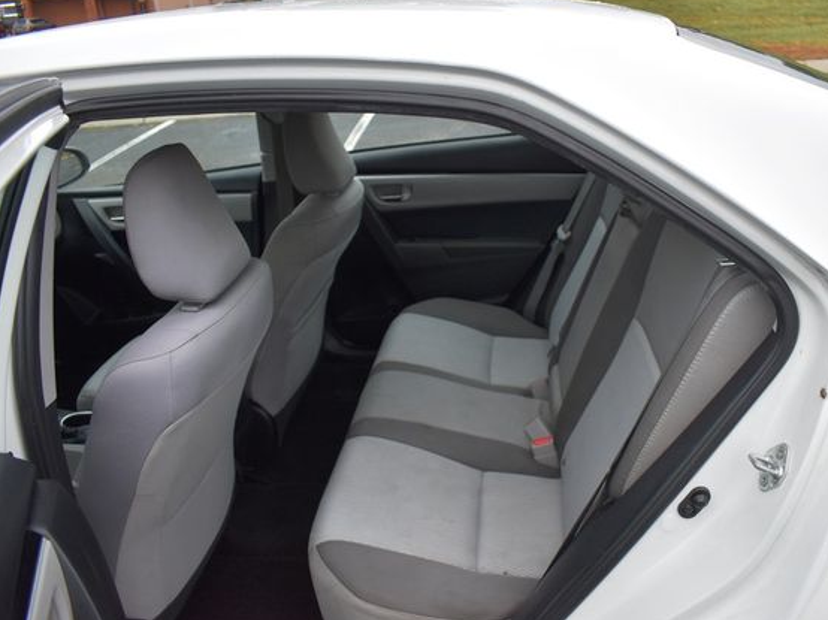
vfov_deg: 46.8
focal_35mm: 30
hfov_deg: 59.7
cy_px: 311
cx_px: 475
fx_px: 717
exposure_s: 1/250
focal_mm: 18
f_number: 4
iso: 400
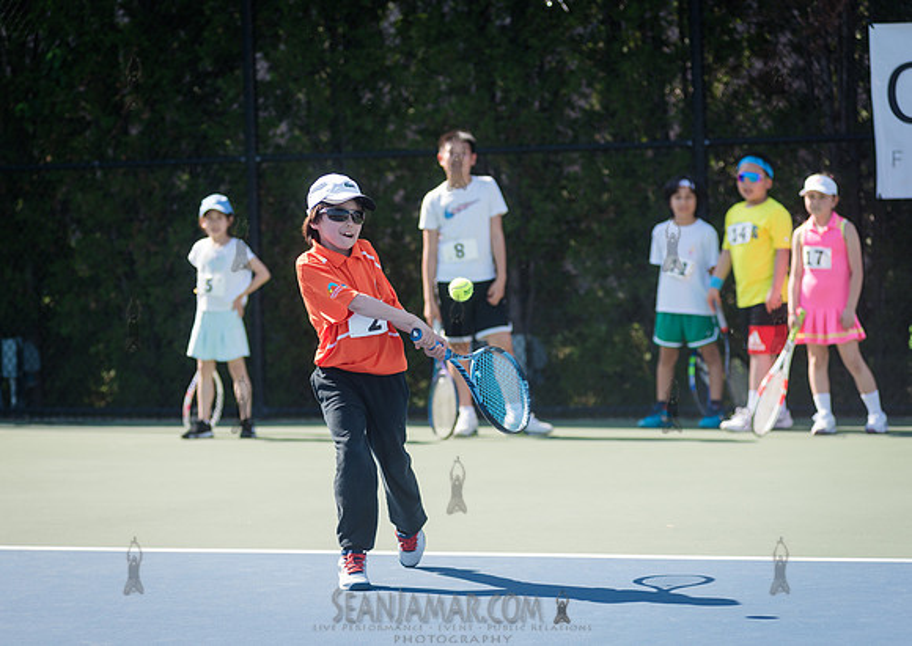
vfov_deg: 9.6
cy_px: 303
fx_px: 3863
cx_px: 399
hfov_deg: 13.5
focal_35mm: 150
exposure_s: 1/800
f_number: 3.5
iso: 200
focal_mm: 135
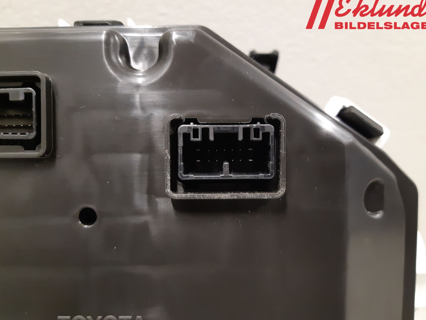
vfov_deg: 51.4
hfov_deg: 65.3
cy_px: 159
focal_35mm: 27
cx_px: 217
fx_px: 332
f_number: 1.7
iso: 320
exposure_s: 1/25
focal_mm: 3.93
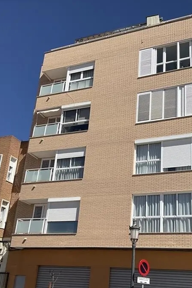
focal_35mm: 40
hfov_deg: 33.3
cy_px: 180
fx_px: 320
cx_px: 120
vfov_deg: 48.0
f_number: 1.8
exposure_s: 1/3322
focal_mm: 3
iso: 16
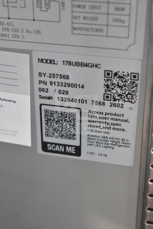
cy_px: 114
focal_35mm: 69
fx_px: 440
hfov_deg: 19.7
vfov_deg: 29.2
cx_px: 76
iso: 10000
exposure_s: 1/80
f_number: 5.3
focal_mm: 46
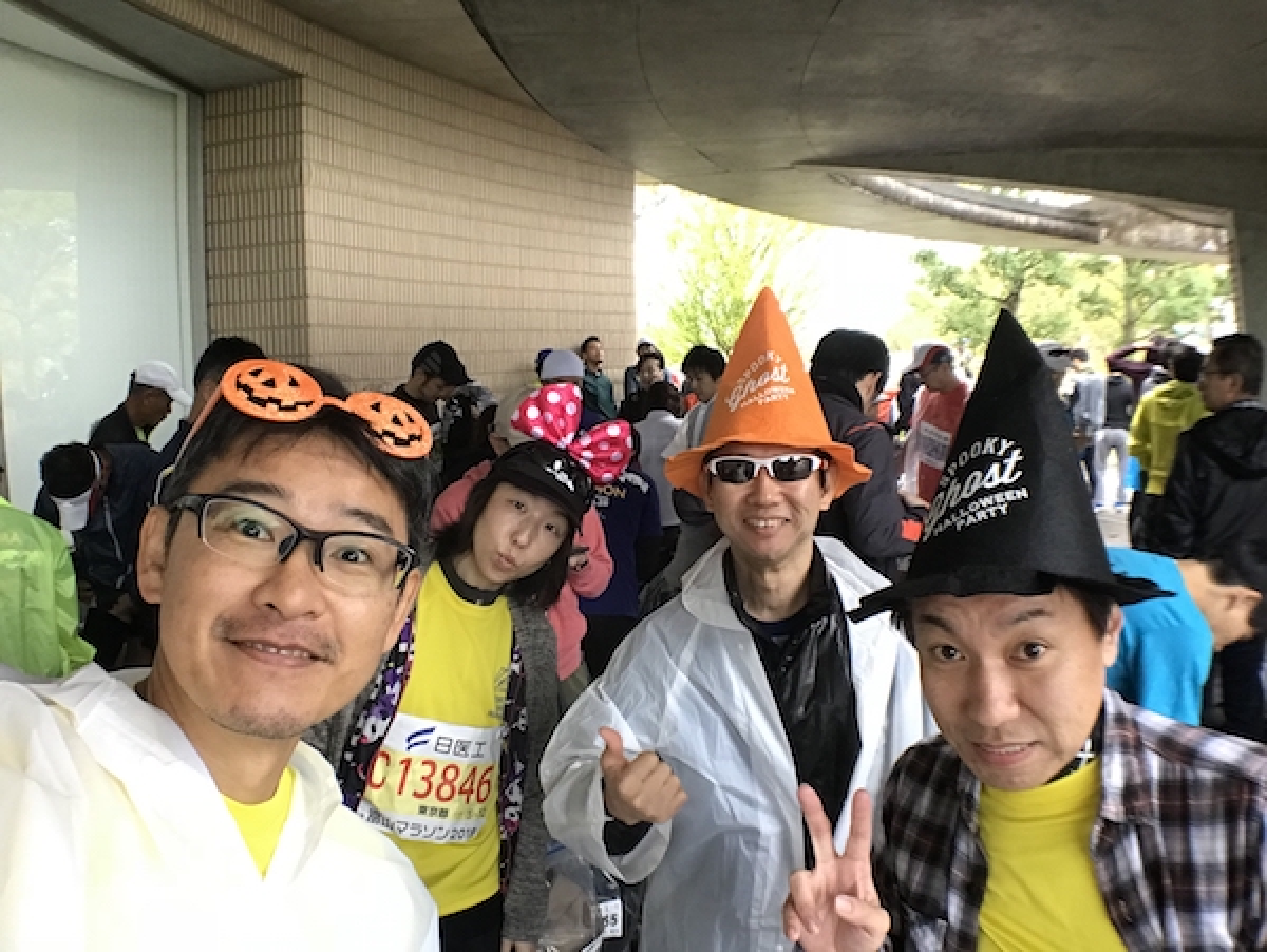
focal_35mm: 32
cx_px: 634
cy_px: 476
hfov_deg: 56.8
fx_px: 1172
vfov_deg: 44.2
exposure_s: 1/30
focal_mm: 2.87
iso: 100
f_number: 2.2
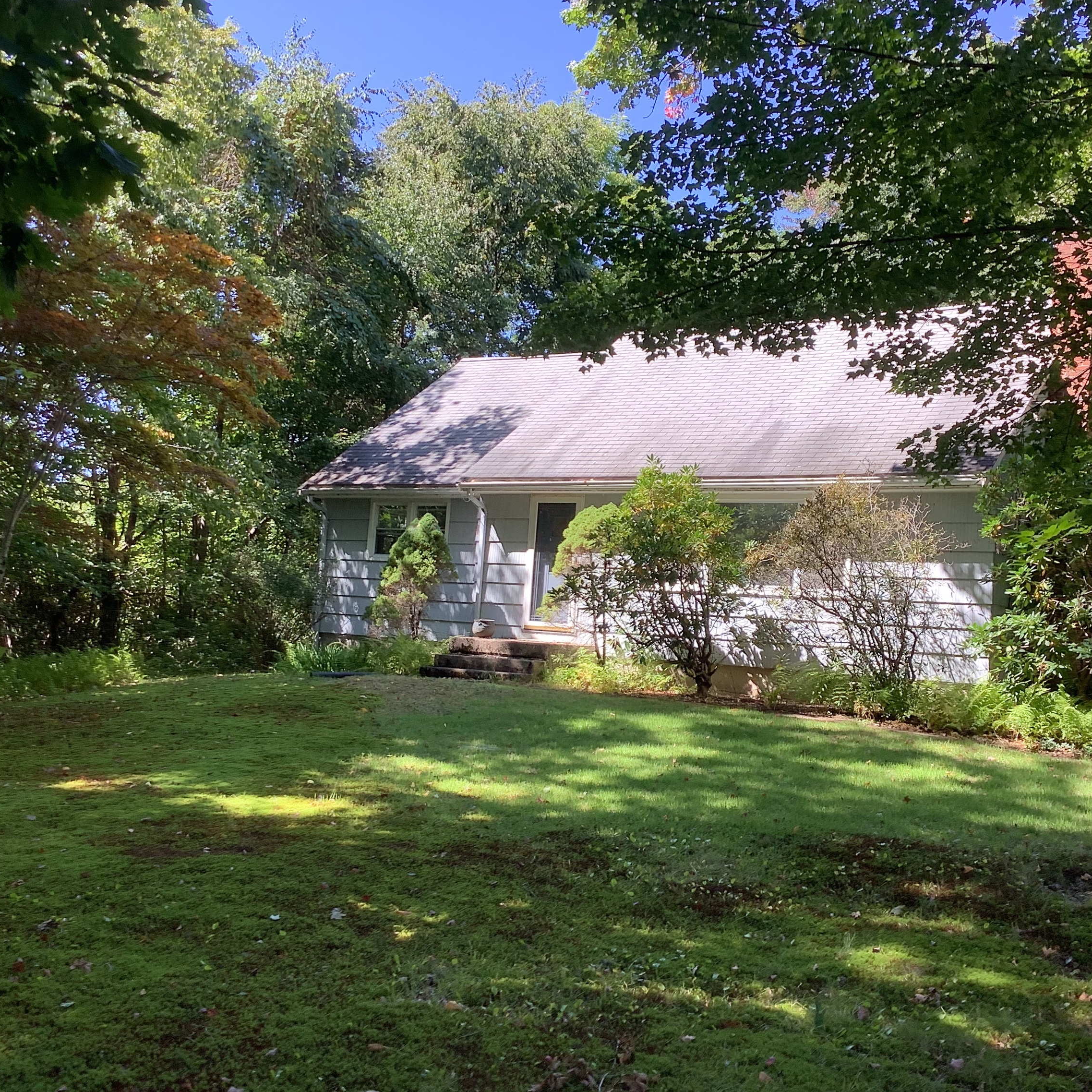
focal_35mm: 37
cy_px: 548
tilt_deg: +1.6
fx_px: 1321
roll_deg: -2.6
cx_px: 596
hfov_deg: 44.9
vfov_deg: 44.9
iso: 25
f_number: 2.4
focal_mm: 3.3
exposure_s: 1/120
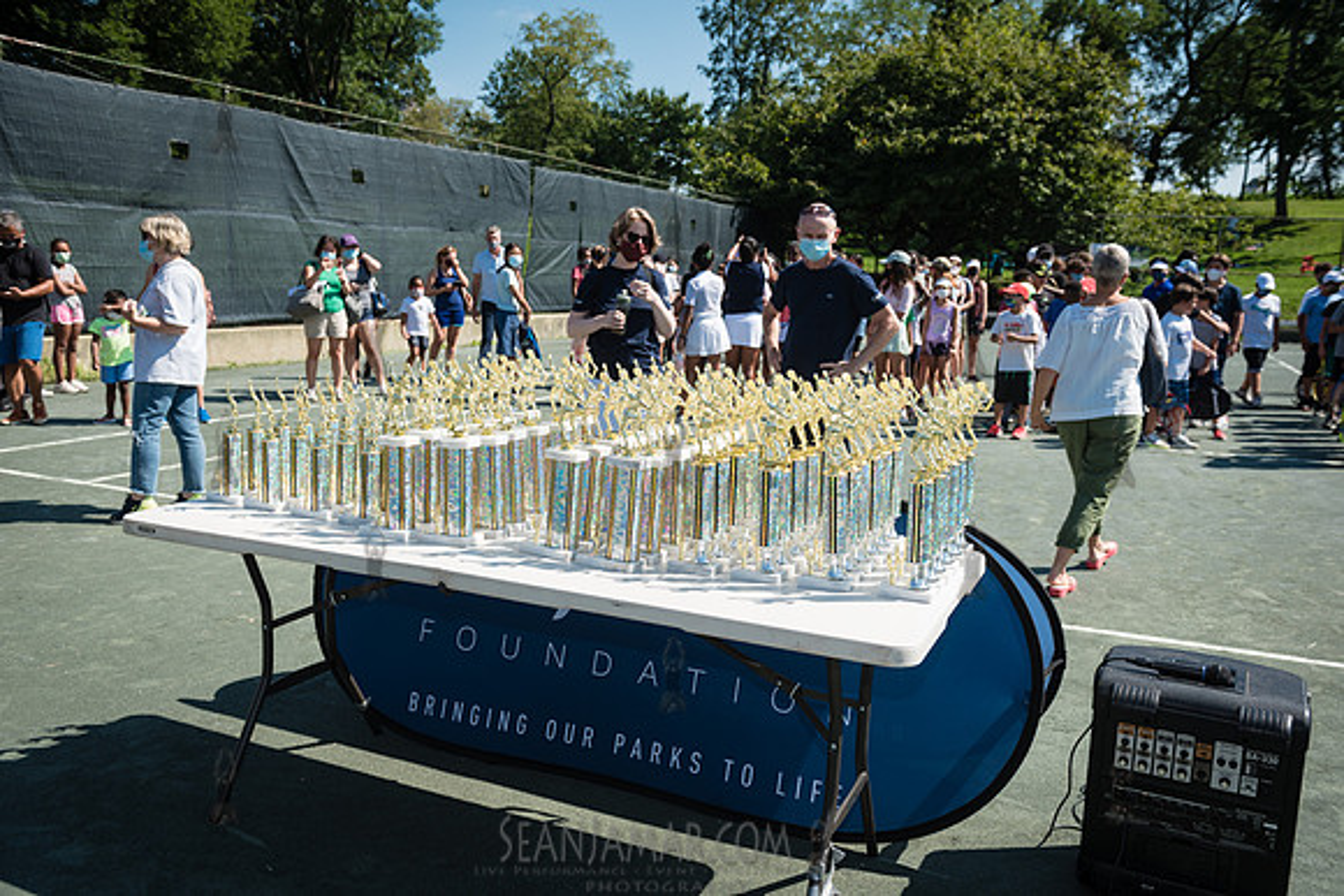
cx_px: 672
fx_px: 1083
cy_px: 448
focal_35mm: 29
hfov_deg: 63.6
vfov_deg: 45.0
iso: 125
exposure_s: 1/640
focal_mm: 29
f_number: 5.6
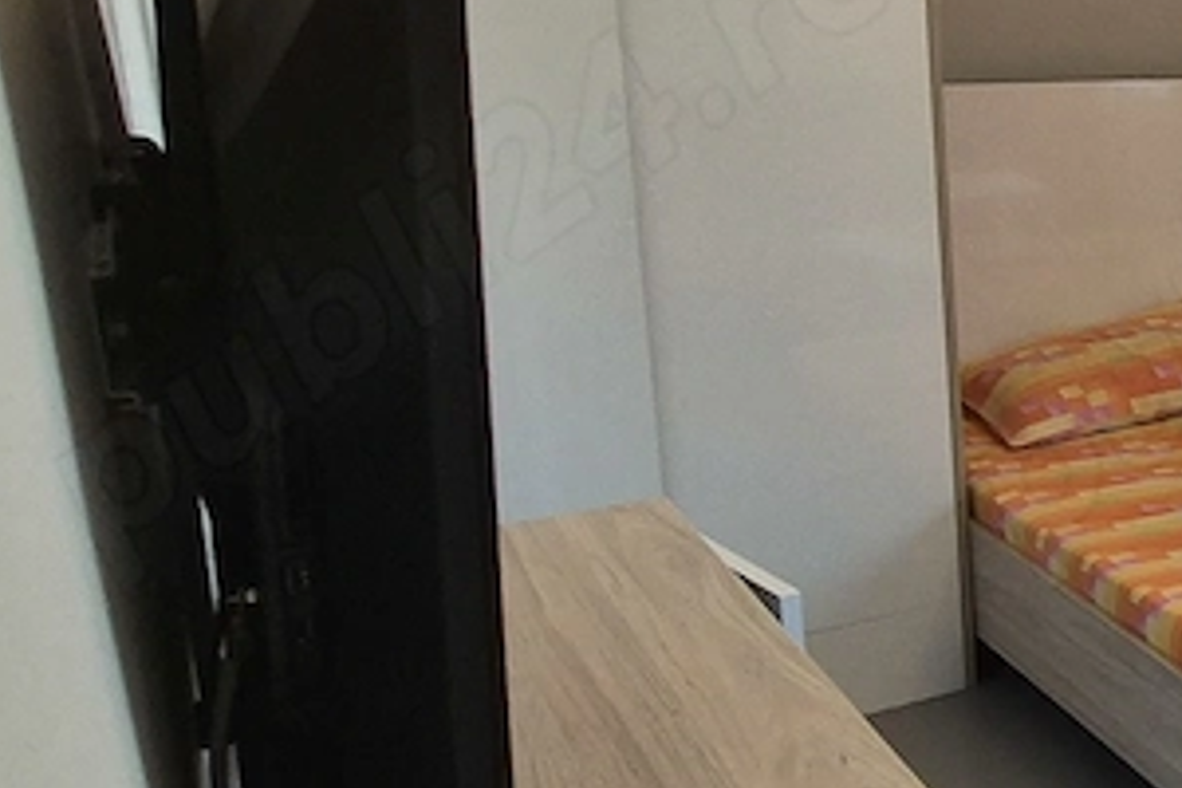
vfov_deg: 29.7
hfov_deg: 27.0
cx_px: 1856
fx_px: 1477
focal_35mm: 45
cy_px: 296
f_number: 2.2
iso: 125
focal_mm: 2.2
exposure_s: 1/50
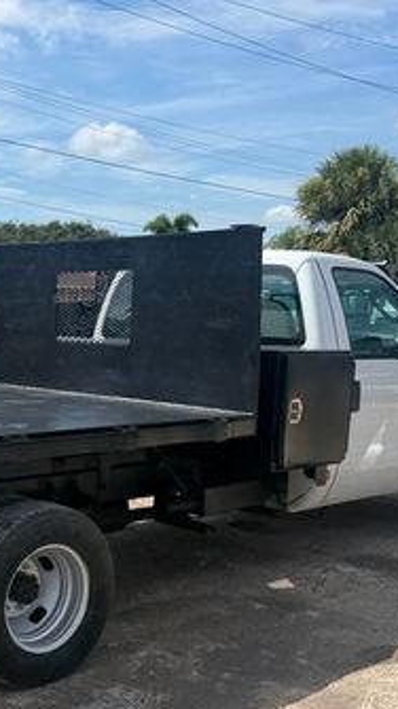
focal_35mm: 50
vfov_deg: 40.8
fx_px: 940
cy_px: 474
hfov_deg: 23.3
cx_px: 38
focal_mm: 6.76
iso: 80
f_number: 1.78
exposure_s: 1/4673
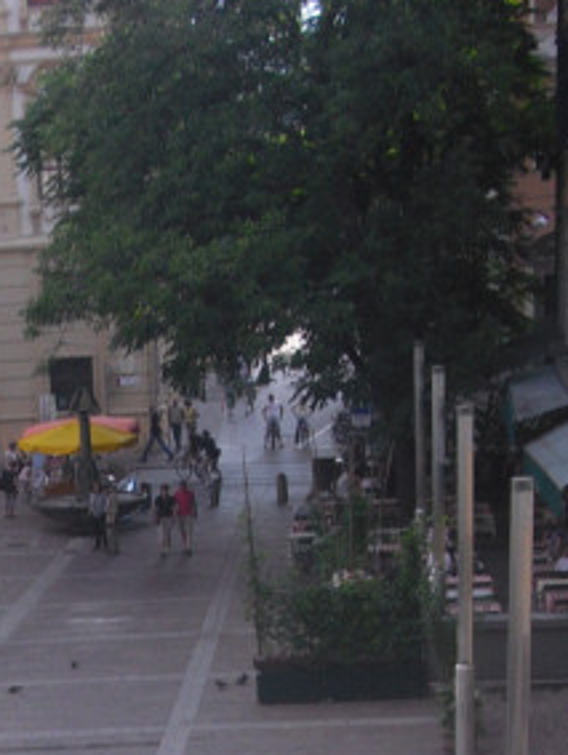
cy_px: 984
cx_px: -35
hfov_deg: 14.1
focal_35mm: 103
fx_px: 2248
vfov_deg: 17.8
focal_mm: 6.2
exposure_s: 1/400
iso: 100
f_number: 2.8
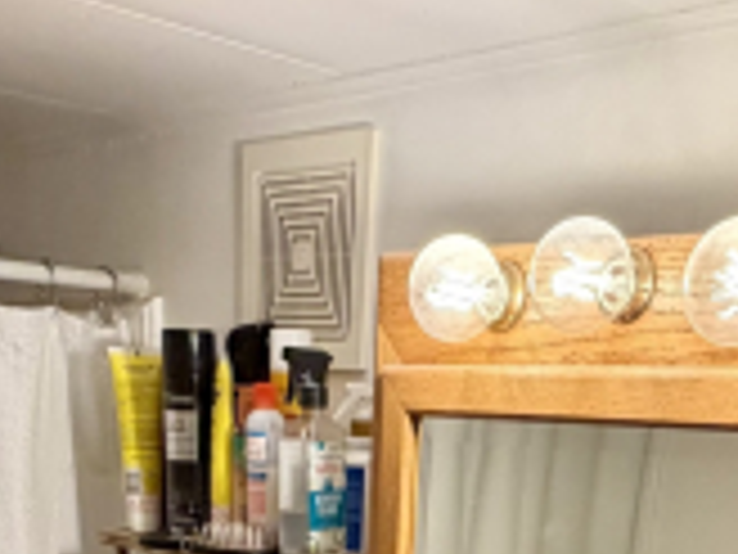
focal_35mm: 57
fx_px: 1215
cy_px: 955
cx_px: 380
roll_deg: -4.5
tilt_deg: -23.3
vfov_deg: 19.9
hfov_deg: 33.8
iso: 200
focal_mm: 2.22
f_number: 2.2
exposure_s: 1/120
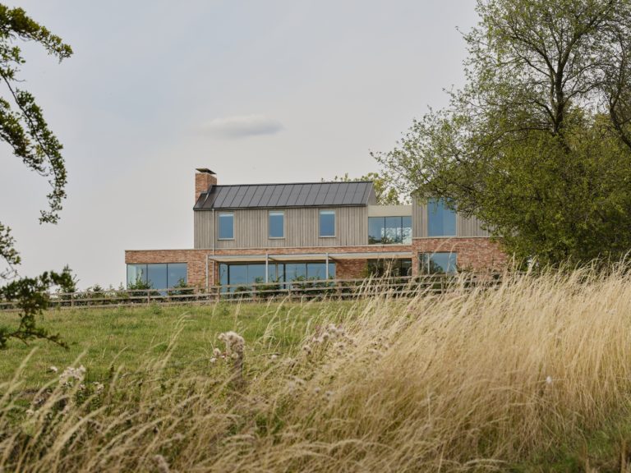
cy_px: 236
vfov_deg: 20.2
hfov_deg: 26.7
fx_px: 1331
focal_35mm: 73
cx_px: 316
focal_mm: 91.9
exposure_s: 1/250
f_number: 9
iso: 200
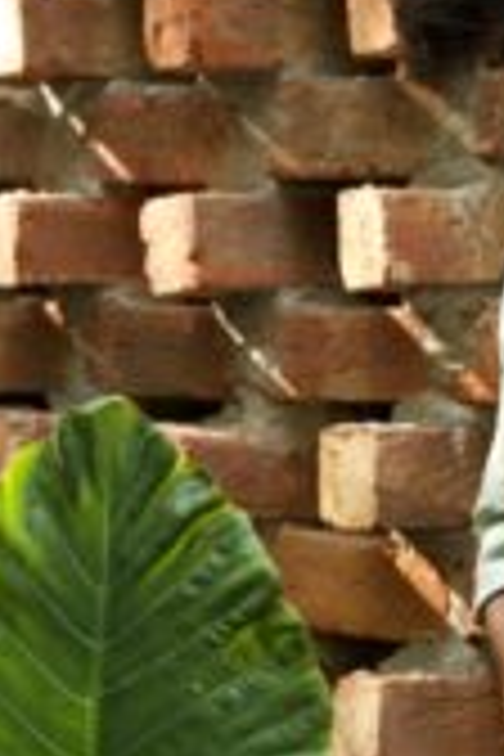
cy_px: 405
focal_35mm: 133
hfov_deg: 10.2
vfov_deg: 15.4
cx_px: 524
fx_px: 2793
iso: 640
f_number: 5
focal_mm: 56
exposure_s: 1/80
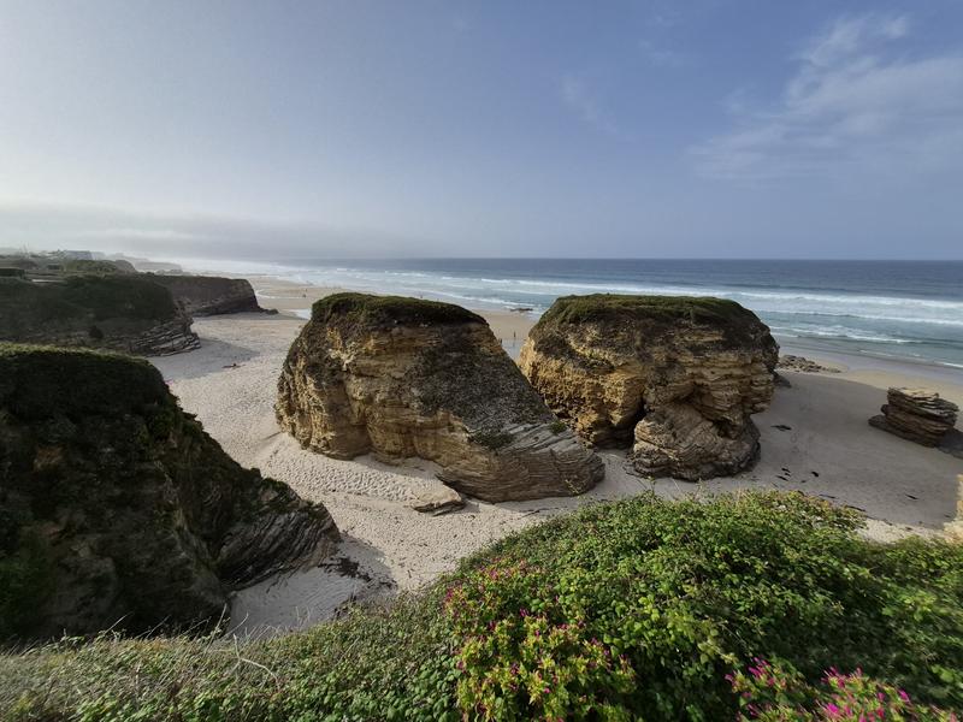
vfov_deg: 89.9
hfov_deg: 106.2
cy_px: 361
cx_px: 482
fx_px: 362
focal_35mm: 13
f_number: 2.2
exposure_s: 1/4528
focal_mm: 1.74
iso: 40
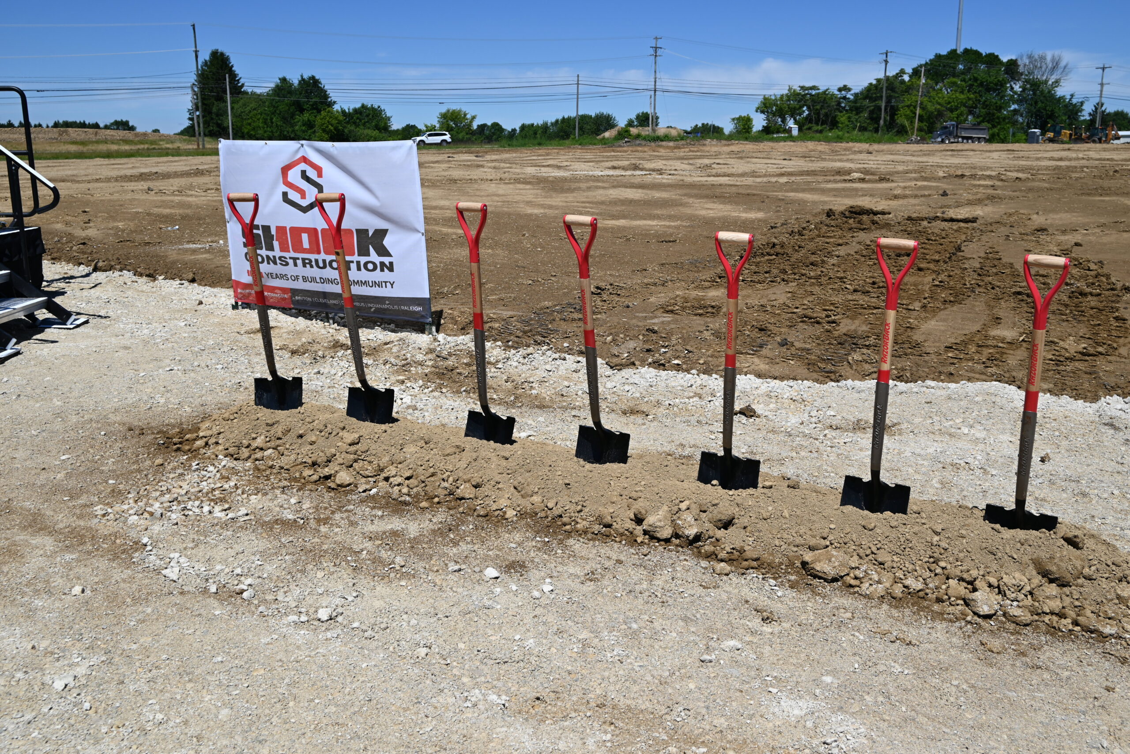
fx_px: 1052
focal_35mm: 34
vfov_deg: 39.5
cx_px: 565
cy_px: 377
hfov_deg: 56.5
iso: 100
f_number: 8
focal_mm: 33.5
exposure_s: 1/500
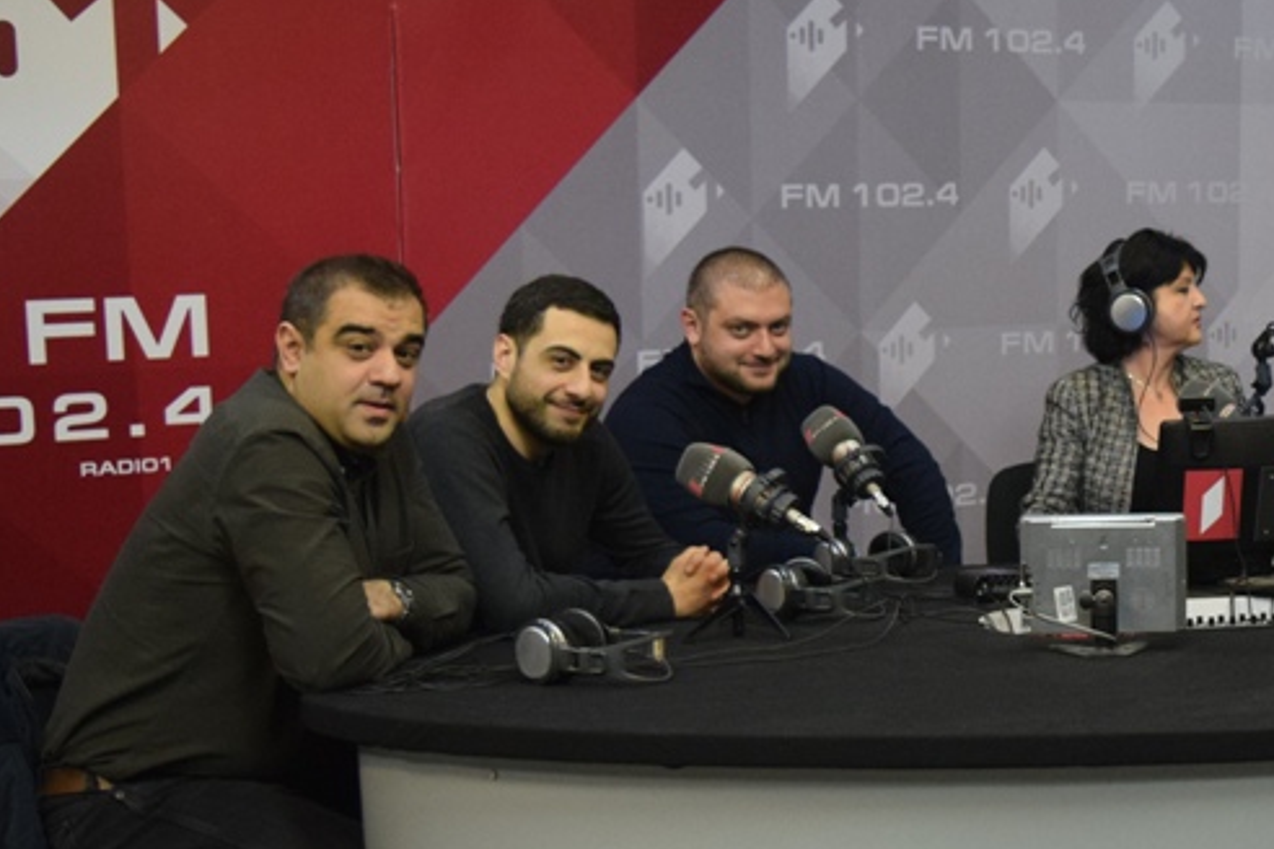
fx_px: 2654
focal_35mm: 75
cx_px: 1235
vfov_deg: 18.1
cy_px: 576
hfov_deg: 25.8
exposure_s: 1/60
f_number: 4
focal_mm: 24
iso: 2000
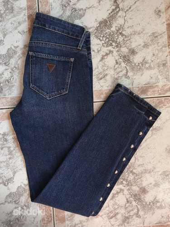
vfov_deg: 52.6
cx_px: 85
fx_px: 229
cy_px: 114
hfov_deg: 40.7
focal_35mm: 35
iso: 160
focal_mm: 6.18
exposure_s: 1/99.9
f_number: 1.65
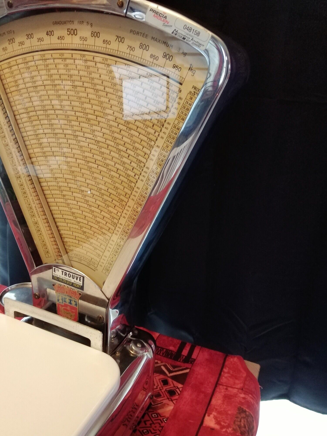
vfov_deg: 67.3
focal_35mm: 26
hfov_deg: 53.1
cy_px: 218
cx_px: 164
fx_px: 327
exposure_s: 1/20
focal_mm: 3.6
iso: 547
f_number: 1.8
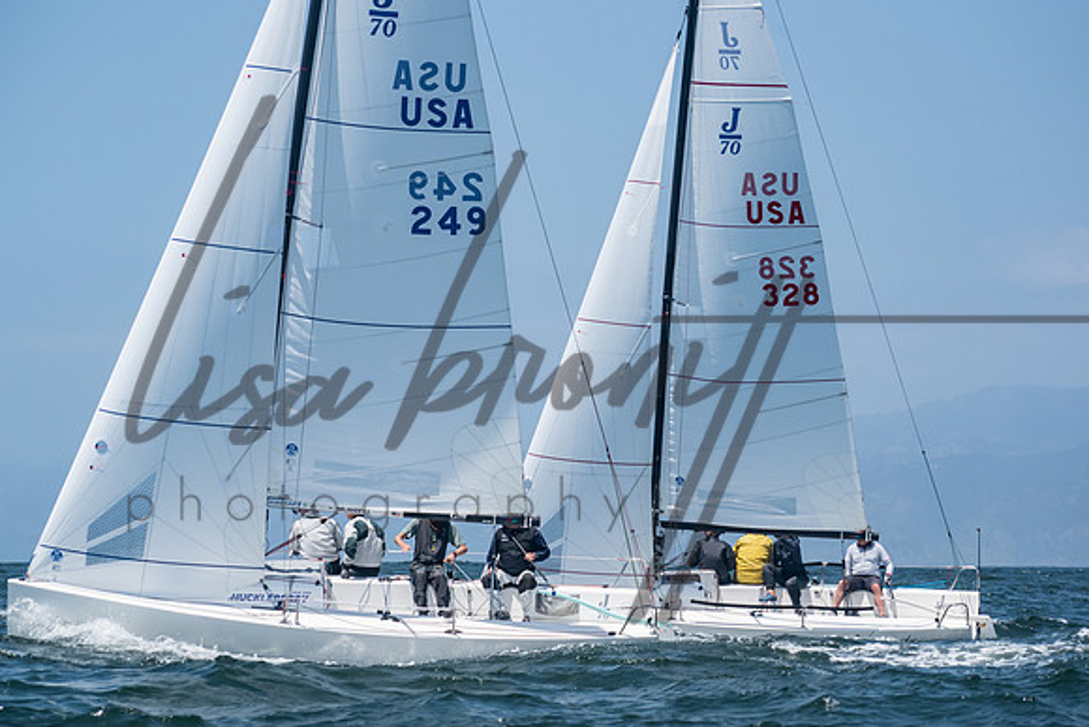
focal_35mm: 144
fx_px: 4360
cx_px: 548
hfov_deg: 14.2
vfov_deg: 9.5
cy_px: 363
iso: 400
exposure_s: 1/1600
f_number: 8
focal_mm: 95
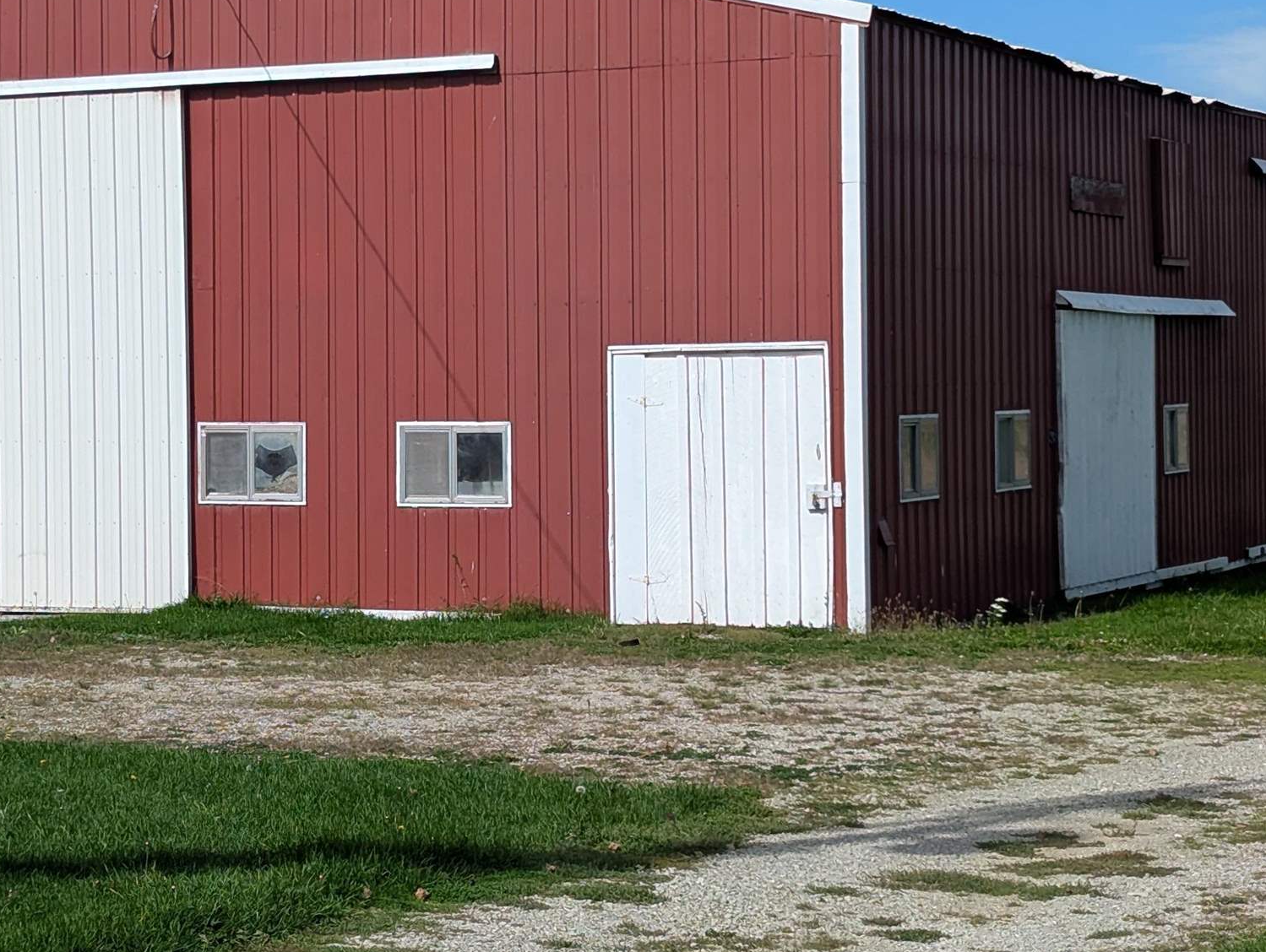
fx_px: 3588
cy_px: 313
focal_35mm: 98
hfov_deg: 19.8
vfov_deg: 15.1
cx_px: 297
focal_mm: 6.81
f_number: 1.85
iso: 47
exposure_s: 1/3802
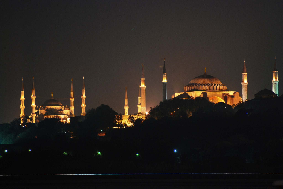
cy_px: 94
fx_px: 2833
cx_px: 142
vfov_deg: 3.8
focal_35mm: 360
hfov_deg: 5.7
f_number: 5.6
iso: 100
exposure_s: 8
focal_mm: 240
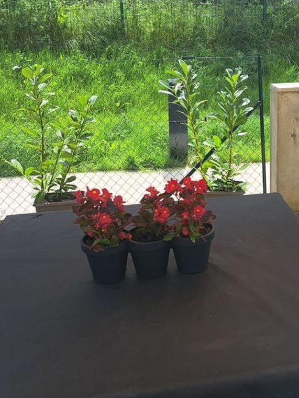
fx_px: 484
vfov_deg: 44.2
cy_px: 134
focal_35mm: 42
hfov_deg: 33.4
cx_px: 235
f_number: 1.8
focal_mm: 5.23
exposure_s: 1/581
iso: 50
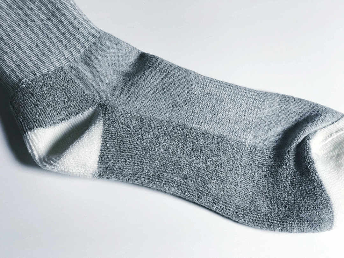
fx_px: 566
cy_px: 129
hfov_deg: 33.8
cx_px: 172
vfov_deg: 25.7
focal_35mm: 57
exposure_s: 1/100
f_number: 2.8
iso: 20
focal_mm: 6.6
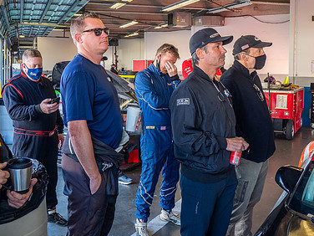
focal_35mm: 37
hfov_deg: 50.1
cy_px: 85
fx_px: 336
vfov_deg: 38.4
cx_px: 155
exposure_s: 1/80
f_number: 4.5
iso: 640
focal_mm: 12
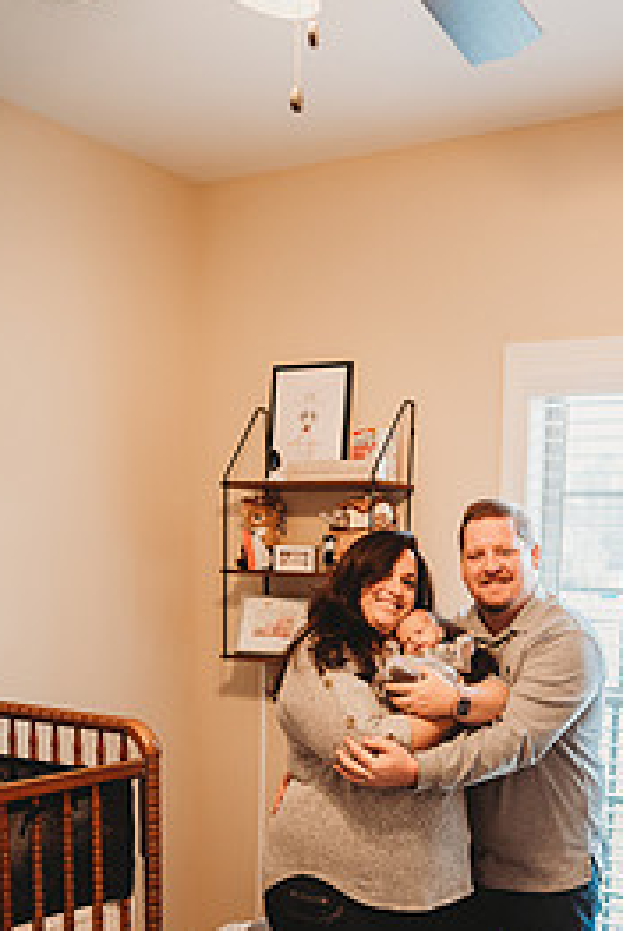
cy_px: 704
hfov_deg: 32.0
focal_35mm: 41
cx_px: 478
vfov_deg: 45.6
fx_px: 1061
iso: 500
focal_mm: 24
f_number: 2.2
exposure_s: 1/160
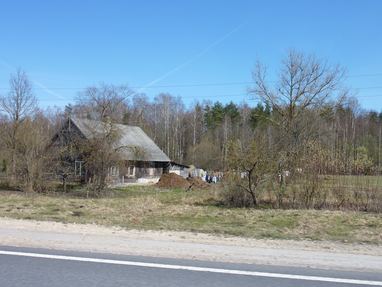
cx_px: 191
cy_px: 144
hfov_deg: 50.1
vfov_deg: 38.7
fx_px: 408
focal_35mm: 37
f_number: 4.5
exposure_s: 1/500
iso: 80
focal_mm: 6.1
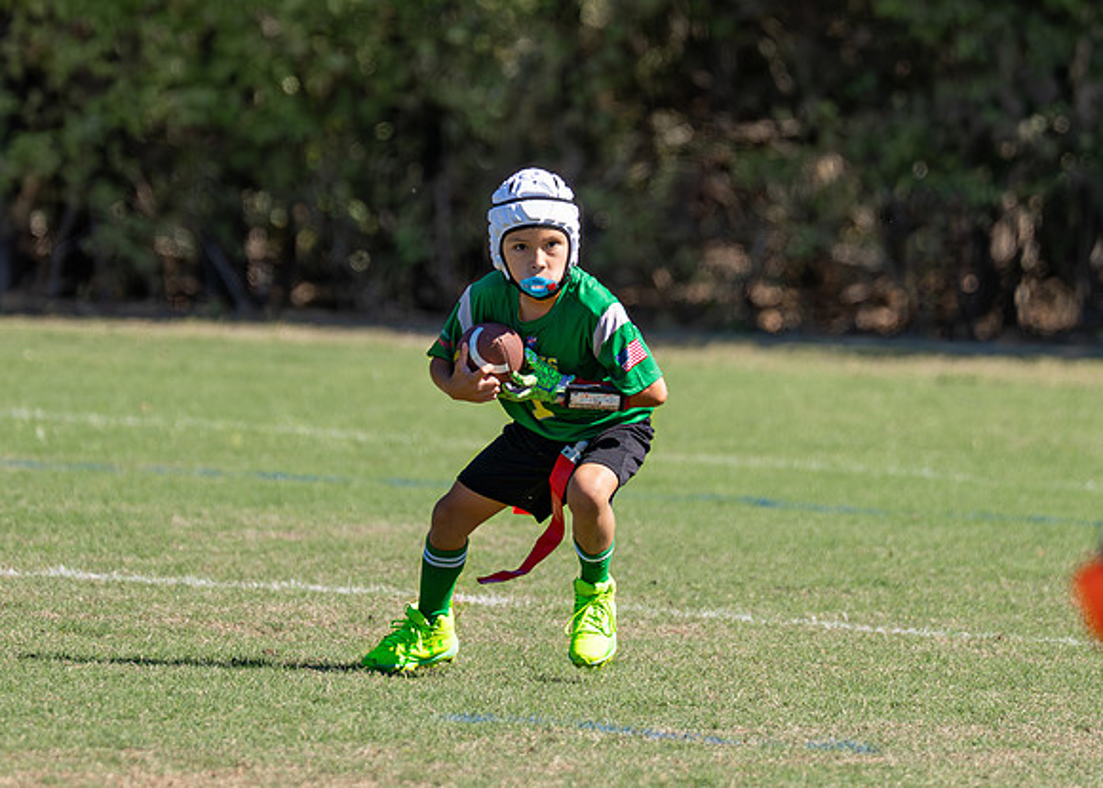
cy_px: 181
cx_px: 502
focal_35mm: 492
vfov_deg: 2.9
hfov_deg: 4.1
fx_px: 15403
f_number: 2.8
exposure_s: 1/2500
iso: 200
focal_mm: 200
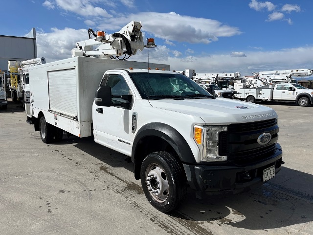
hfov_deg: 67.3
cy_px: 118
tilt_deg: -9.5
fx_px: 235
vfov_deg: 53.1
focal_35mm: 26
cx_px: 156
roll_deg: +0.0
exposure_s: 1/7874
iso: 50
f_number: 1.6
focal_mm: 5.1
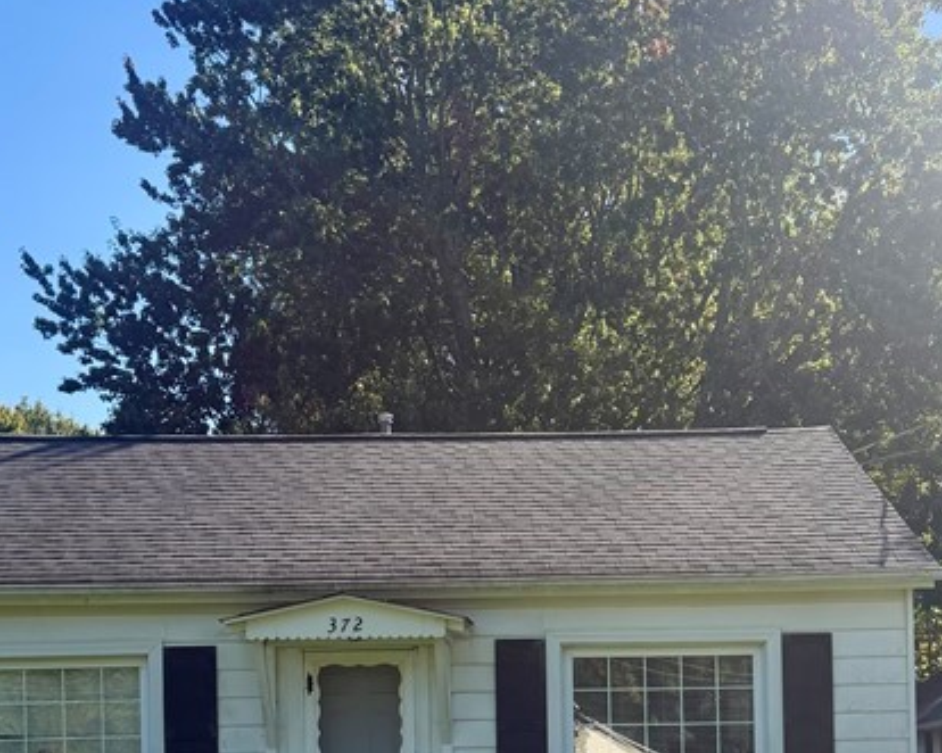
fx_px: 1617
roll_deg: +1.8
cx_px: 596
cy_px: 719
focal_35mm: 58
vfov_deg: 25.2
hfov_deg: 32.3
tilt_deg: +2.4
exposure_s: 1/3425
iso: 100
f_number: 1.78
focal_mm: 6.76
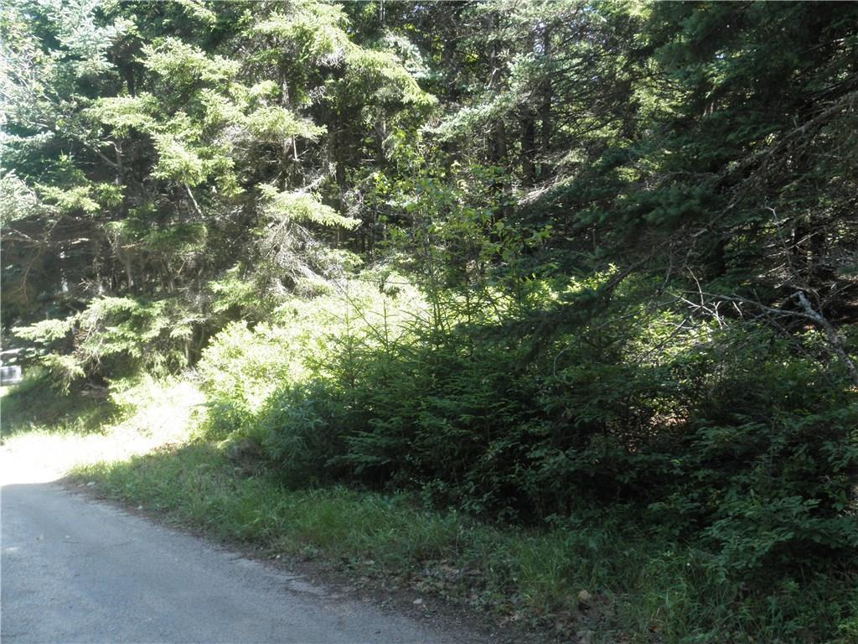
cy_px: 322
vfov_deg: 40.7
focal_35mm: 35
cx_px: 429
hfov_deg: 52.6
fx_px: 868
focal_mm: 6.1
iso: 64
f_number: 3.2
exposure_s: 1/60
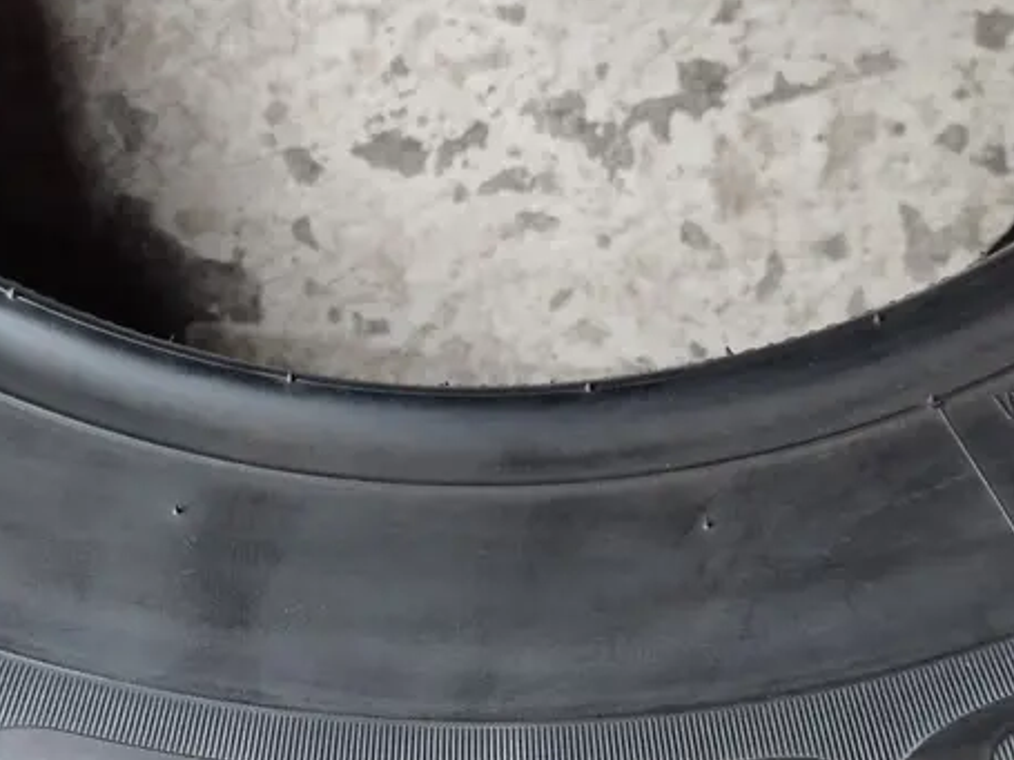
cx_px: 408
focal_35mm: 55
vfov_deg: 26.2
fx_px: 1611
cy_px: 568
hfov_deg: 34.8
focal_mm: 5.95
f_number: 1.89
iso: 190
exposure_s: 1/50
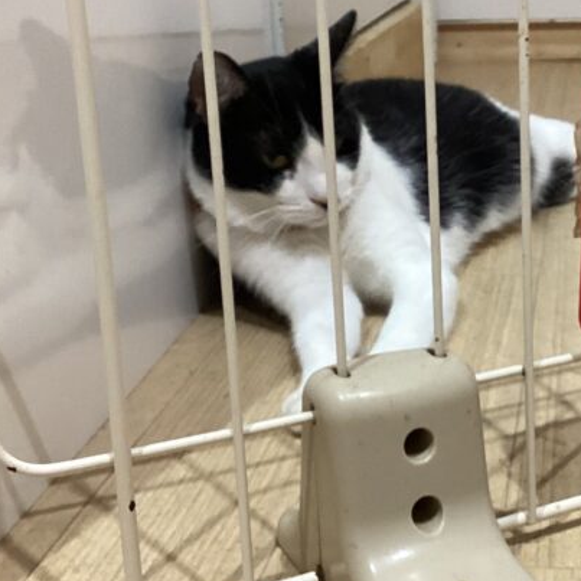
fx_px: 1291
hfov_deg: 25.0
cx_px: 458
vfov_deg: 25.3
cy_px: 236
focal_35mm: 68
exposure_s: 1/50
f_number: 2.4
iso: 200
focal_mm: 3.3
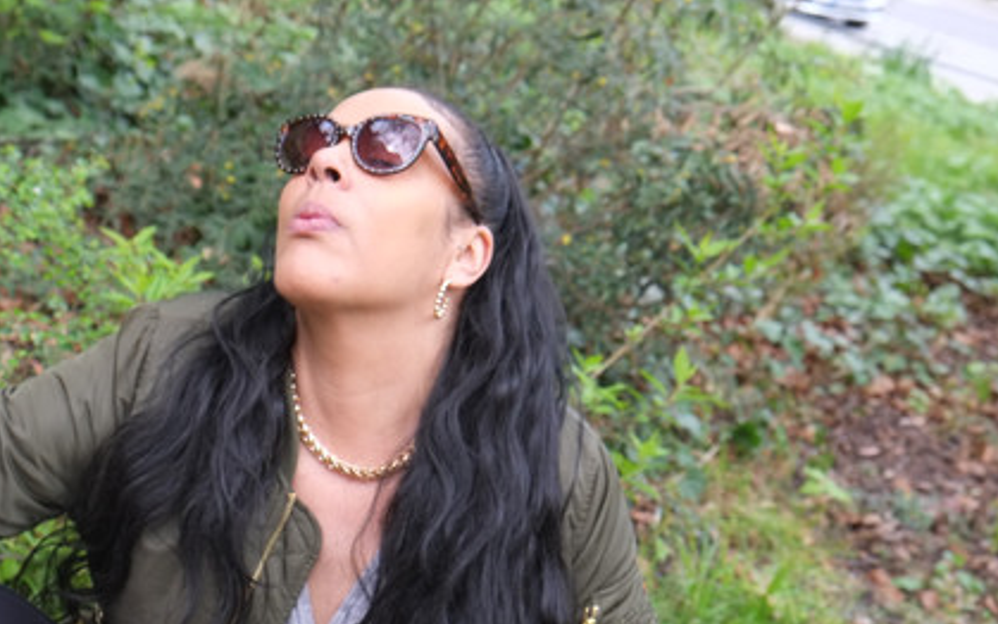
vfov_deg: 20.9
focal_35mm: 62
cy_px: 356
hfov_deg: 32.9
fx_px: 1687
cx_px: 438
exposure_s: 1/420
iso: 1600
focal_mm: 34.3
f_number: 5.6
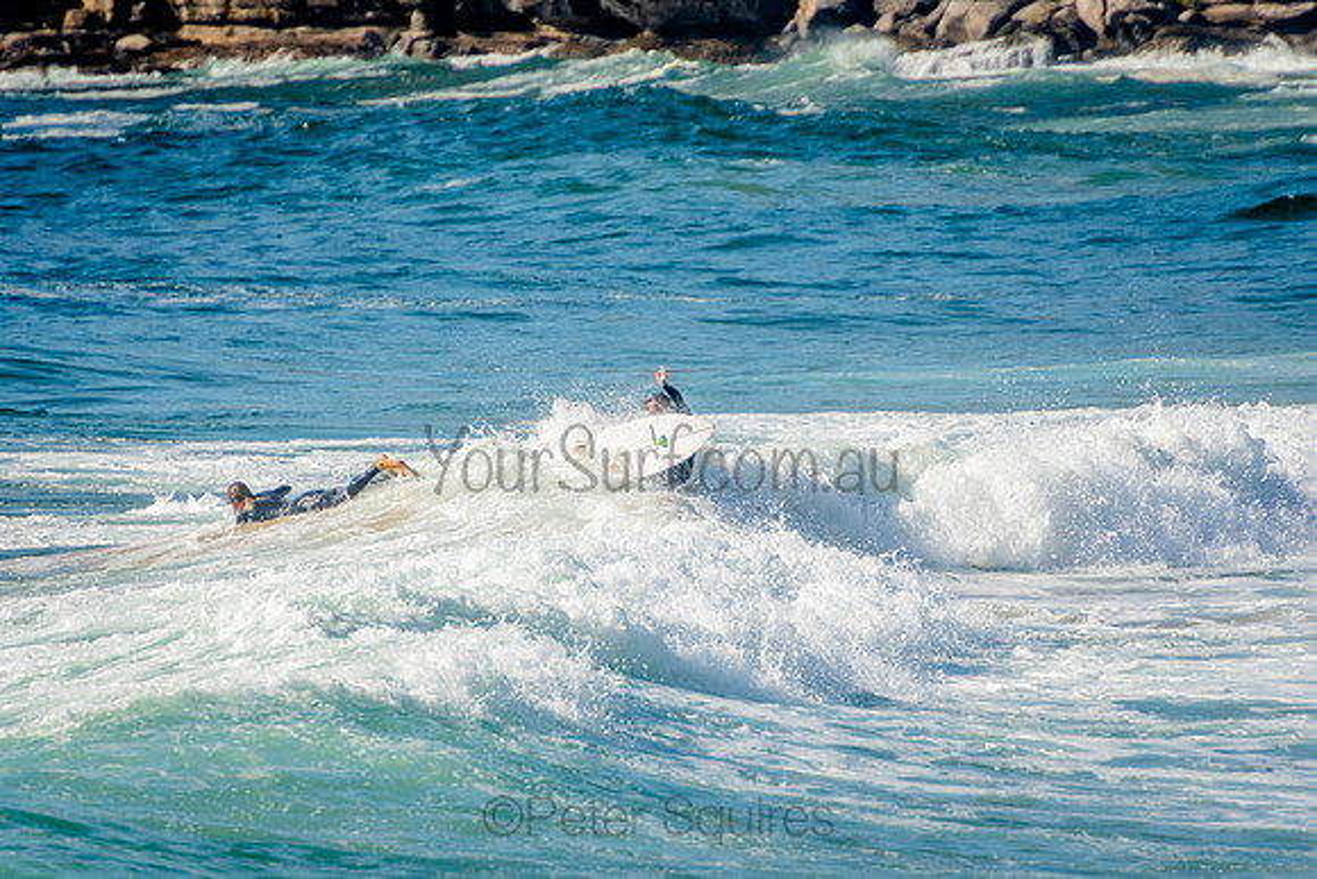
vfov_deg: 2.3
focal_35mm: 600
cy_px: 440
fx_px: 21954
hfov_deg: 3.4
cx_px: 658
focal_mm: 400
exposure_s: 1/1250
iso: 200
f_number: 5.6
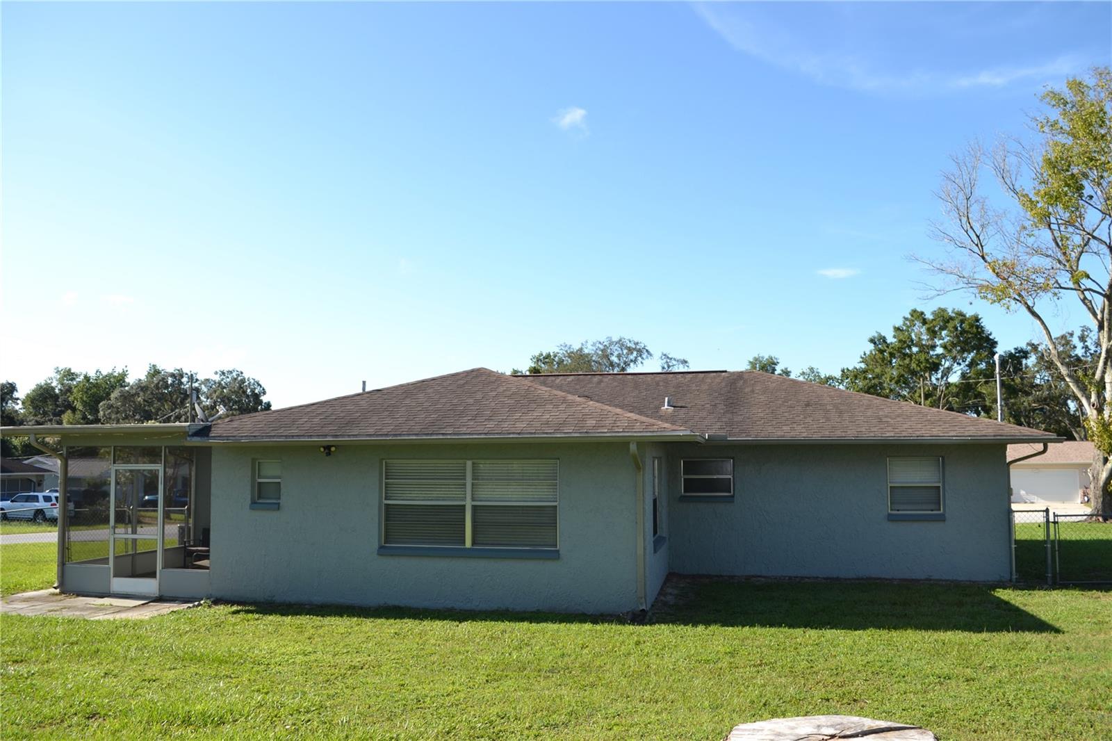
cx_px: 556
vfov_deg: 47.9
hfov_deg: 67.4
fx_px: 834
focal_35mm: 27
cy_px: 370
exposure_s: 1/200
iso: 100
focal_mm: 18
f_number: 6.3
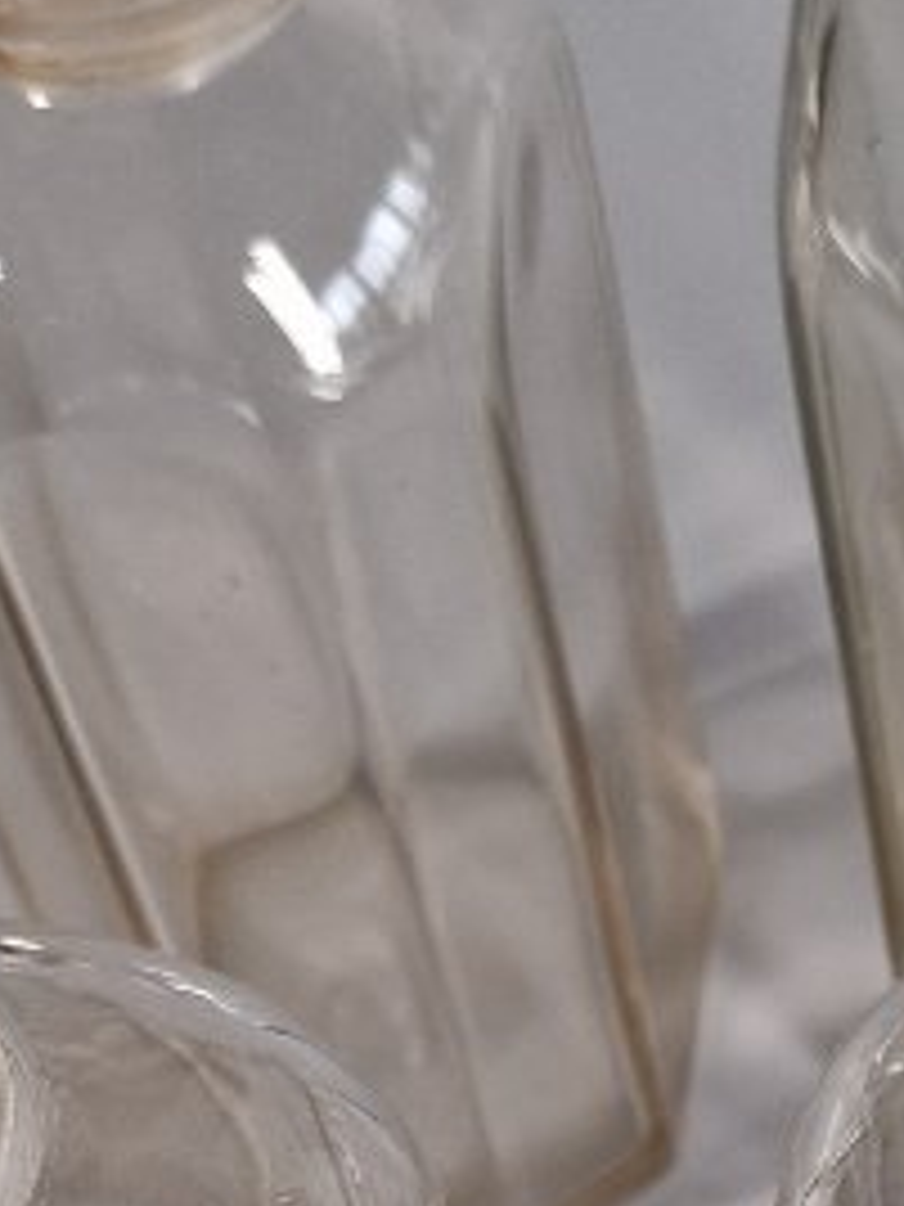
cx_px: 1178
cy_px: 1512
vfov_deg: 18.0
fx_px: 3586
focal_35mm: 103
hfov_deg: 13.8
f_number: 1.8
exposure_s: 1/362
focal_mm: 6.4
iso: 50
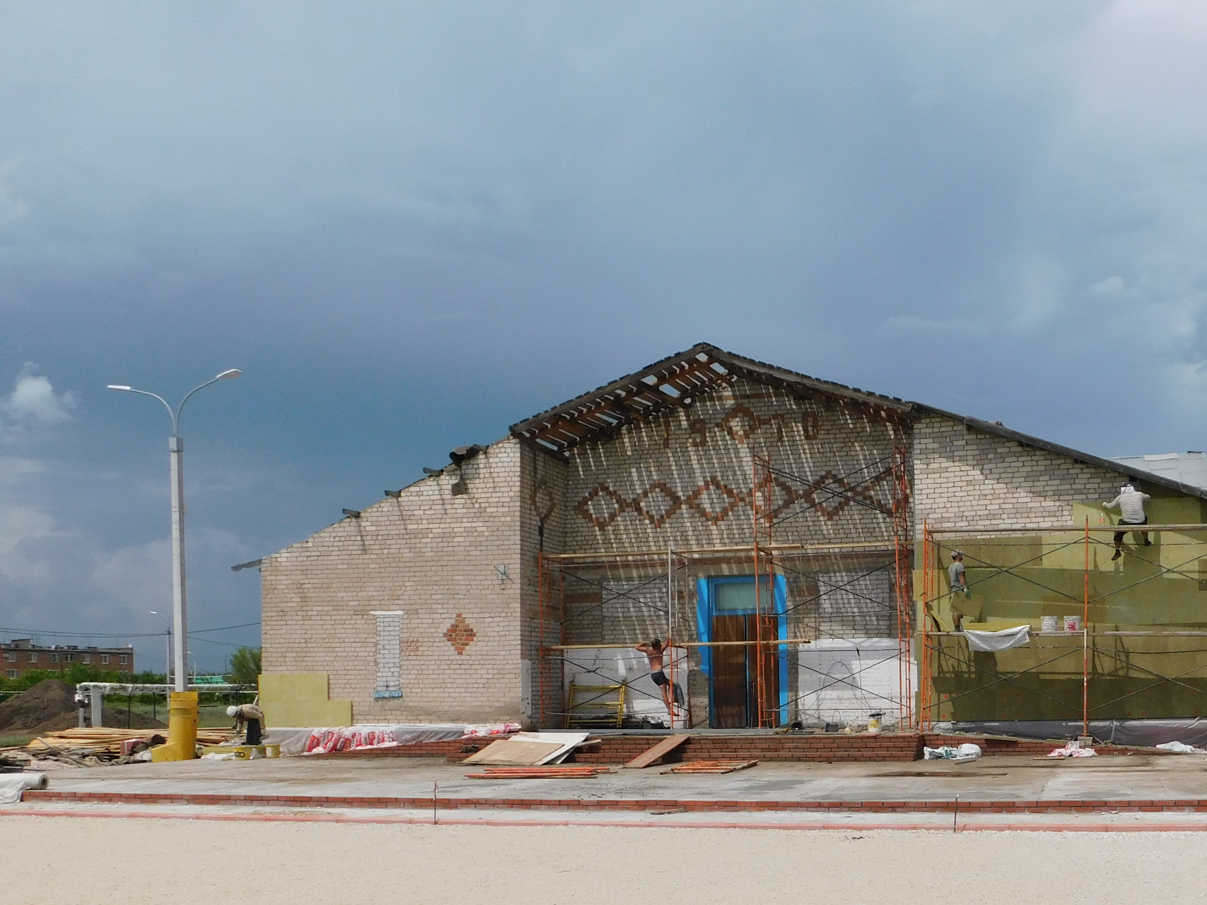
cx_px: 838
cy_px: 678
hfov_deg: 51.3
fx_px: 1220
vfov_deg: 39.6
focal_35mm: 35
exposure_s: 1/1000
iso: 125
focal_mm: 4
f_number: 6
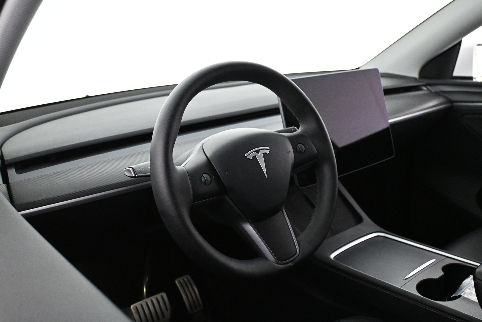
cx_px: 241
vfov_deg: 40.0
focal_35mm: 33
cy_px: 161
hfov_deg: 57.2
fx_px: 442
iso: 4000
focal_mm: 22
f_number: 4
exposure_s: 1/50
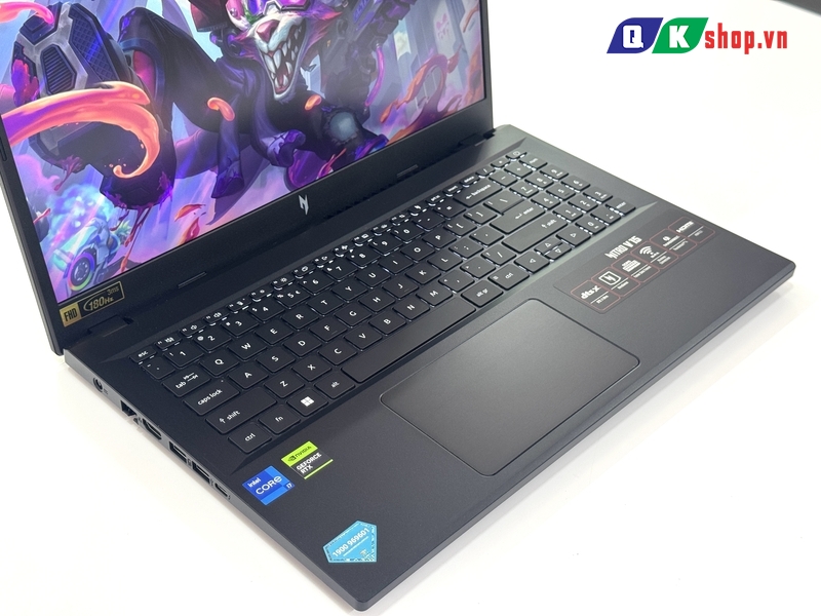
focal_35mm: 48
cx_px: 410
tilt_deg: -39.1
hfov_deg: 39.7
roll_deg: -0.2
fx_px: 1138
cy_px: 308
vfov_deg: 30.3
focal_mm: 6.76
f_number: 1.78
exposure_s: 1/50
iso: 64
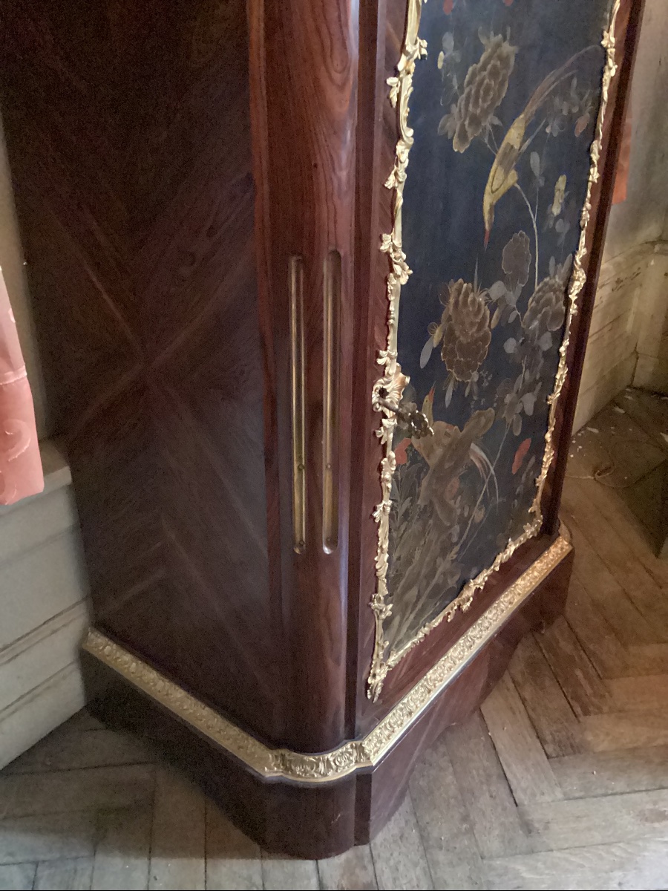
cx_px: 334
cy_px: 446
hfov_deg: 45.4
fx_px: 798
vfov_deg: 58.4
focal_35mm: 31
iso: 800
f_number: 2.4
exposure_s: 1/17
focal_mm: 3.3
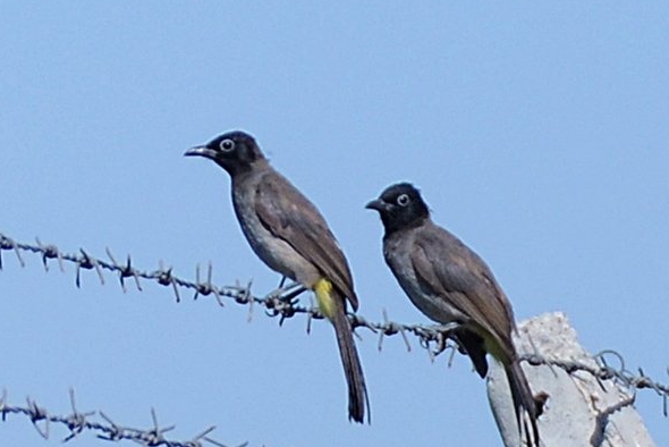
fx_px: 12754
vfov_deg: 2.0
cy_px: 235
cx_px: 242
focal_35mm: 686
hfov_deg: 3.0
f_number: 5.6
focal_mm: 300
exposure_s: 1/1600
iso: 200
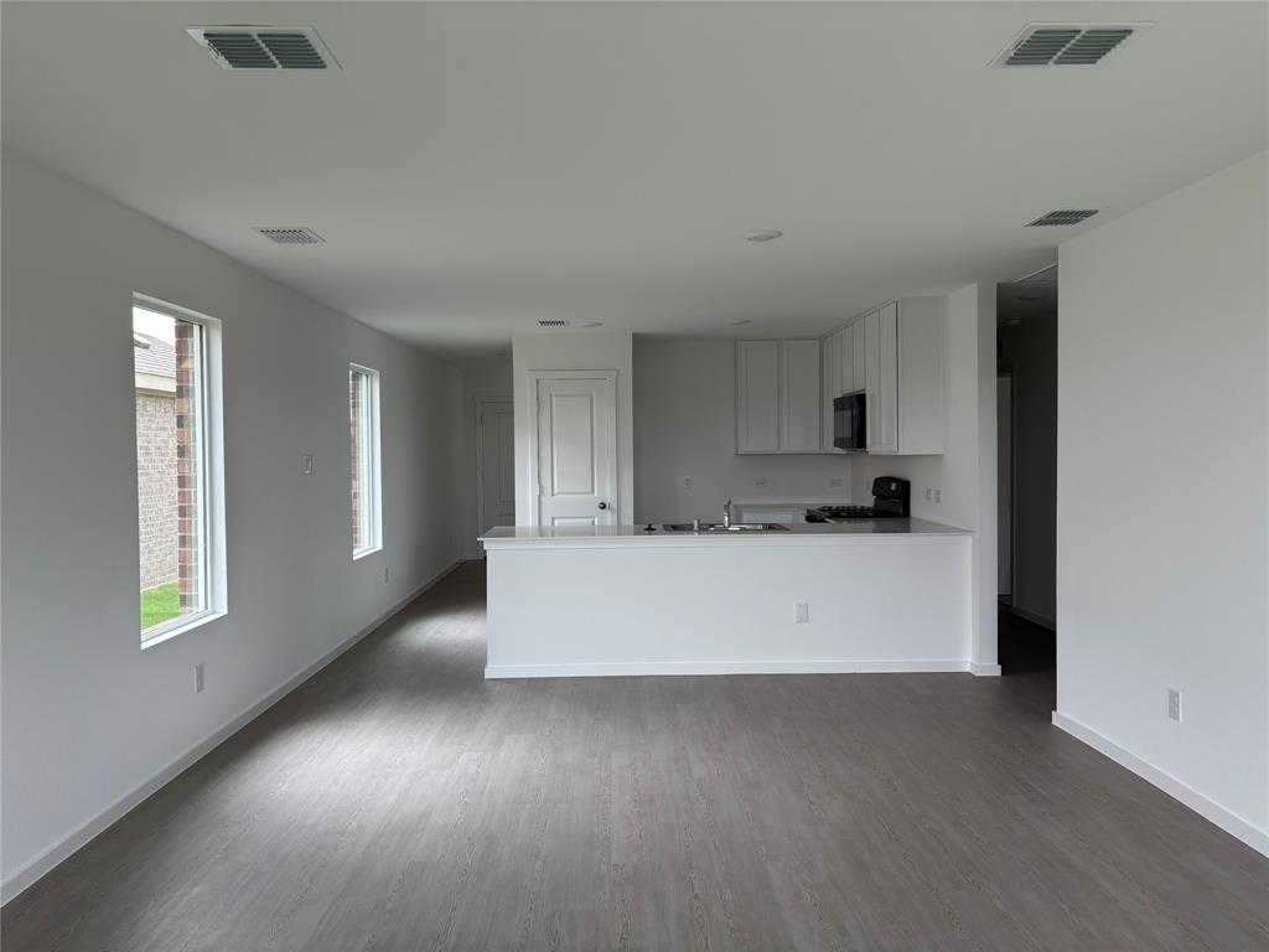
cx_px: 634
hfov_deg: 67.3
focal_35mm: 26
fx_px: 953
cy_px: 476
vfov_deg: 53.1
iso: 50
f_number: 1.6
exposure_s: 1/121
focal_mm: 5.96
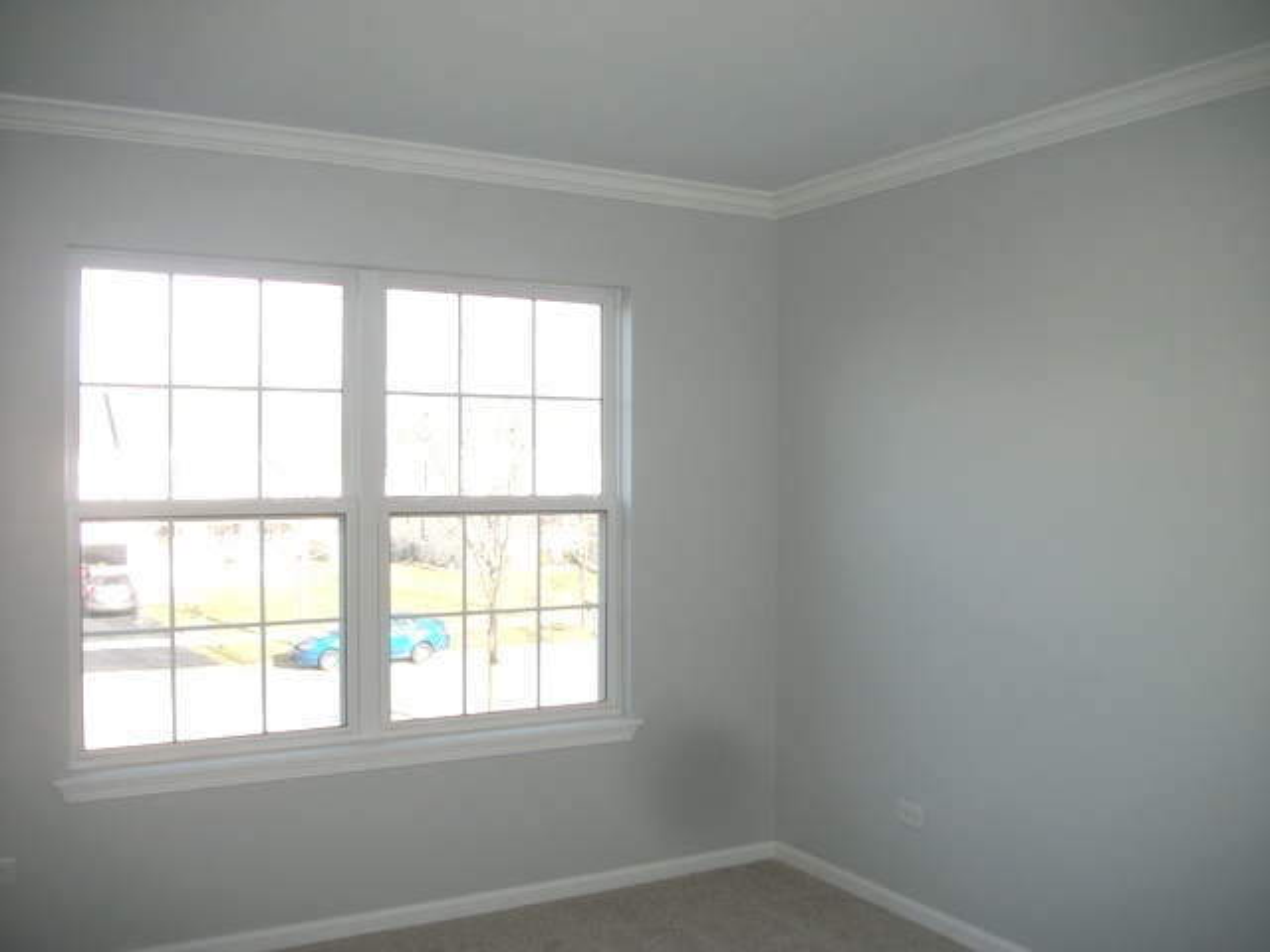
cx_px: 635
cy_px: 476
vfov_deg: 44.2
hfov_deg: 56.8
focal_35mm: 32
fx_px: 1174
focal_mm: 5.7
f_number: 2.9
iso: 80
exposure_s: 1/200
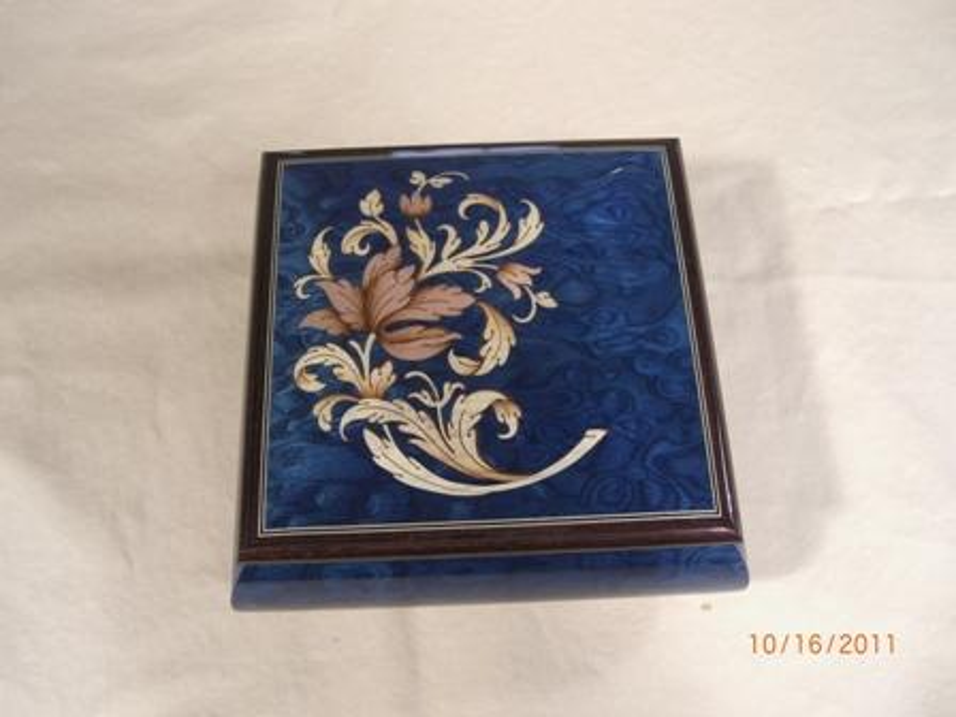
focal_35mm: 38
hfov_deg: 49.0
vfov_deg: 37.7
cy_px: 358
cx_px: 478
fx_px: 1049
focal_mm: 7.9
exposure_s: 1/100
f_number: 2.8
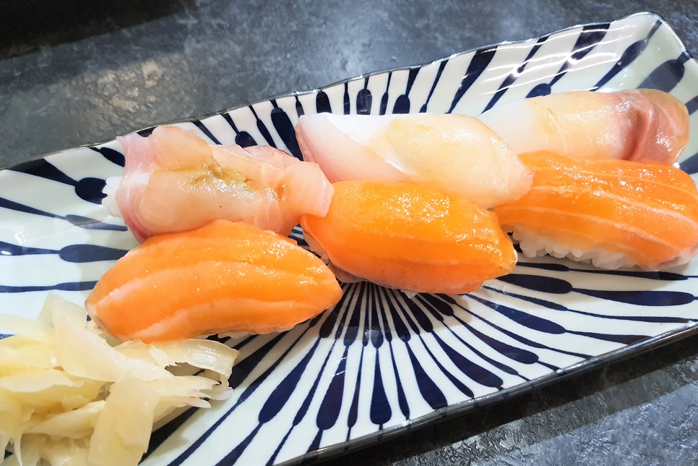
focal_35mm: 28
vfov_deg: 46.3
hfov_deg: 65.5
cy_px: 254
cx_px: 341
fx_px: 543
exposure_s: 1/40
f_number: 1.7
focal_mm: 4.32
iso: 500
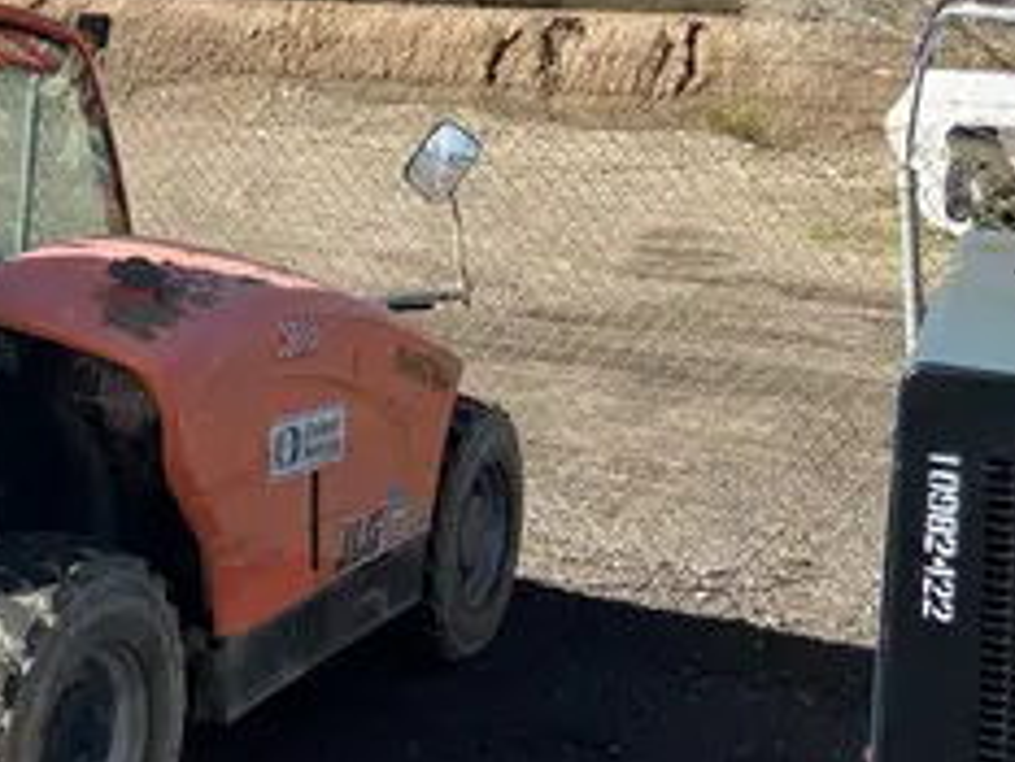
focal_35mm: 66
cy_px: -33
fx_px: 1936
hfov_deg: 27.6
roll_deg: -2.0
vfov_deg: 21.4
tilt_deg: +0.4
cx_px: -17
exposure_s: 1/2114
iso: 32
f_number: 1.8
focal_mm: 3.99
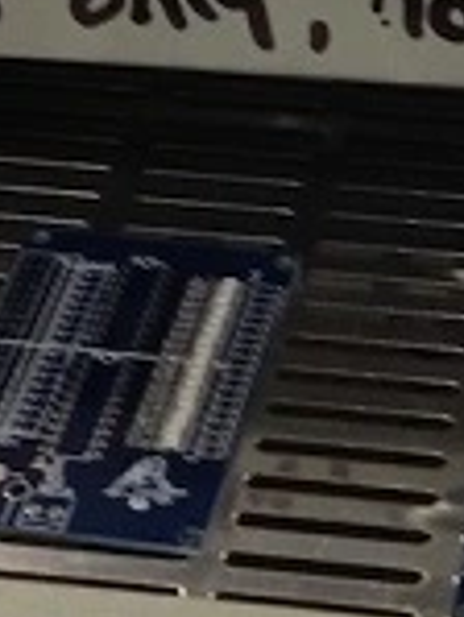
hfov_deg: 9.5
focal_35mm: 156
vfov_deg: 12.4
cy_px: -50
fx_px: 2784
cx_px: 385
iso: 200
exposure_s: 1/20
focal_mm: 4.28
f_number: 2.4
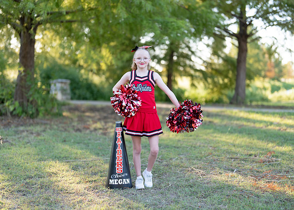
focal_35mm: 52
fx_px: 438
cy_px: 105
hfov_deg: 37.1
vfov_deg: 27.0
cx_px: 147
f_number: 1.2
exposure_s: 1/640
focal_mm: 50
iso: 100
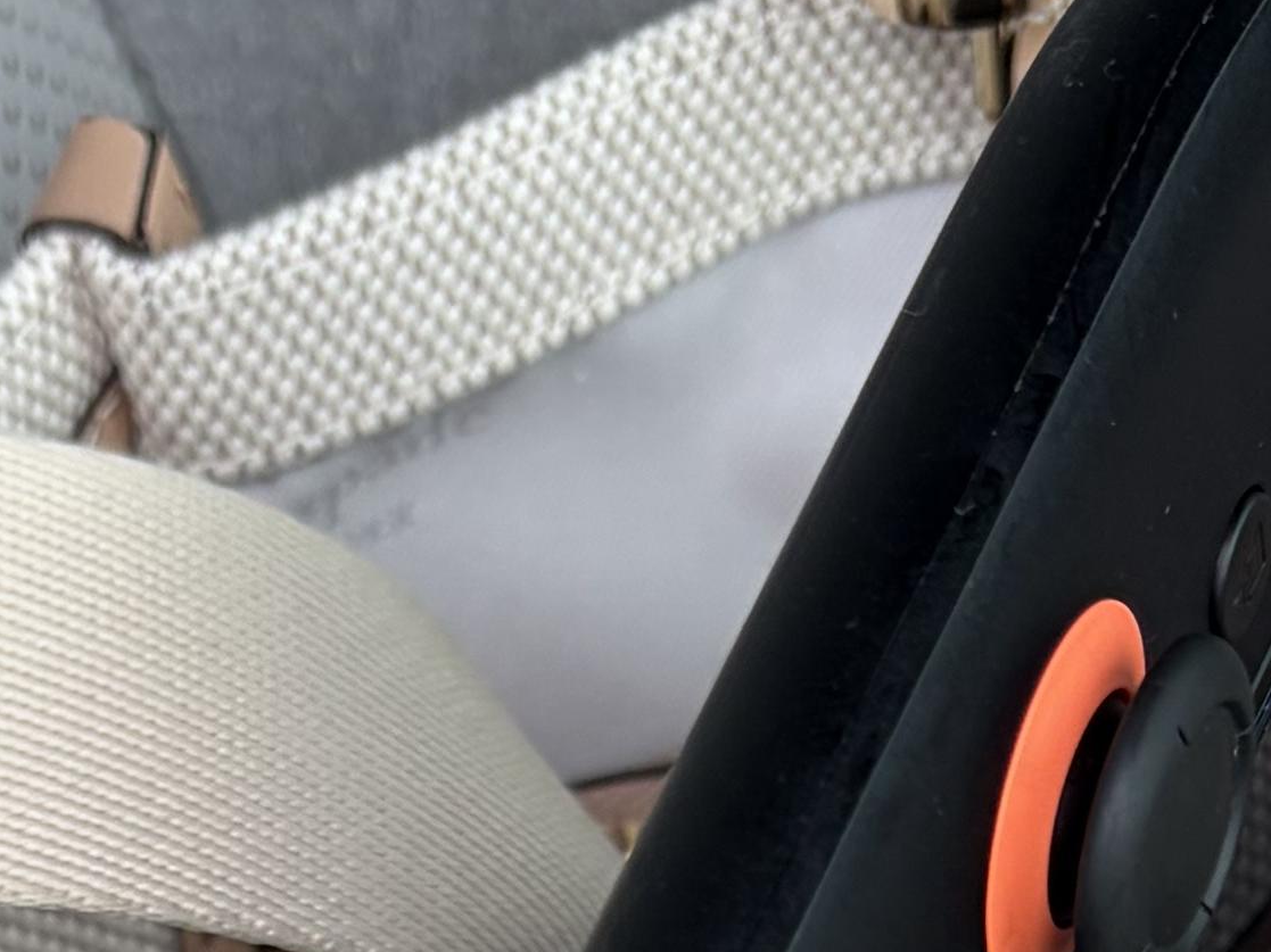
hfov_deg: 14.8
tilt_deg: -65.2
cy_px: 2208
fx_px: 4882
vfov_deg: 9.9
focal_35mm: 133
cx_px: 340
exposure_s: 1/773
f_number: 1.6
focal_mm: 5.96
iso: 50
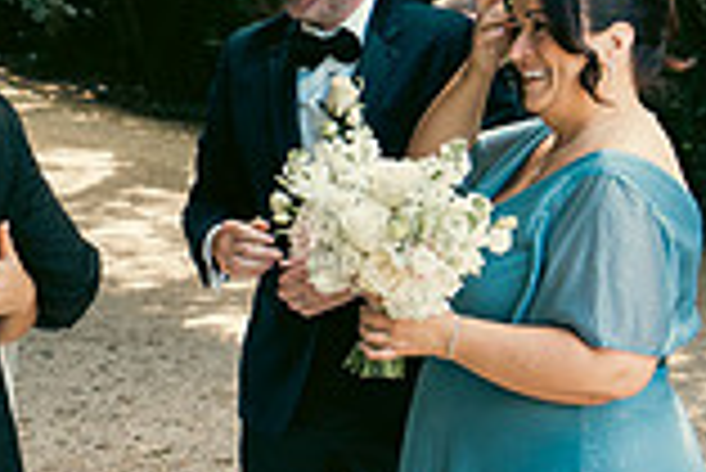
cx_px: -63
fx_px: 2611
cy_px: 294
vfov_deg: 10.3
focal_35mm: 133
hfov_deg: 15.0
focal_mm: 24
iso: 400
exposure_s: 1/200
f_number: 3.5
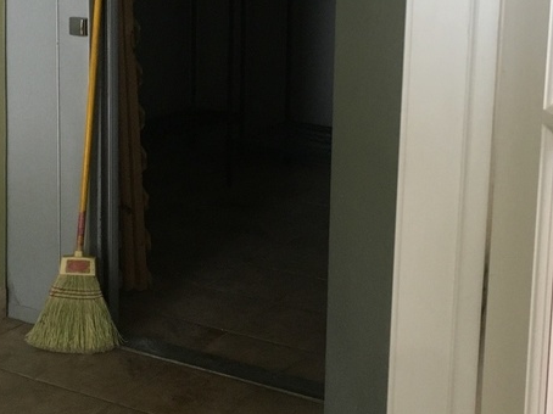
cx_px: 285
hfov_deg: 28.2
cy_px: 71
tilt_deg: -7.8
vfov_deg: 21.0
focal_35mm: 69
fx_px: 1102
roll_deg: -1.6
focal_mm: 4.15
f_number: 2.2
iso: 125
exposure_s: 1/30
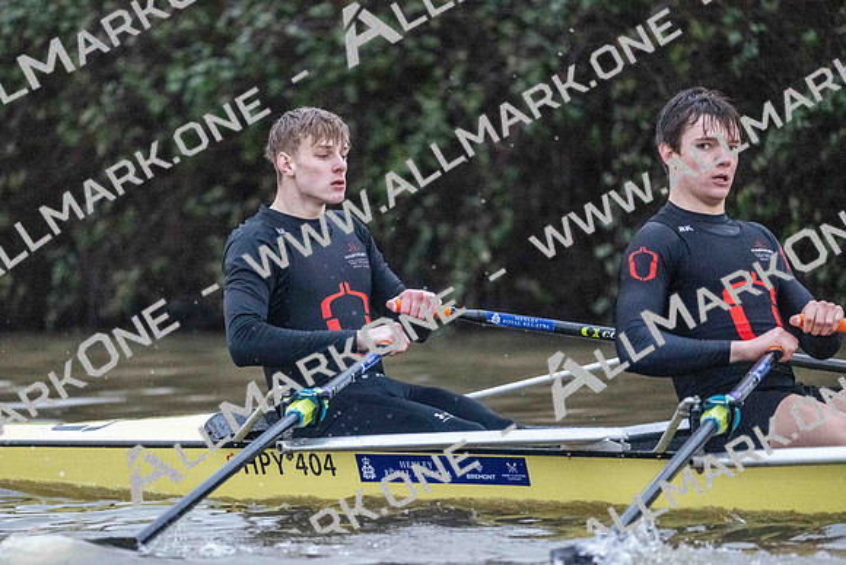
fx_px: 9402
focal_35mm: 400
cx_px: 423
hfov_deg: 5.2
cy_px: 282
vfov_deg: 3.4
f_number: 4.5
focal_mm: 400
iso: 22800
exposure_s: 1/1600
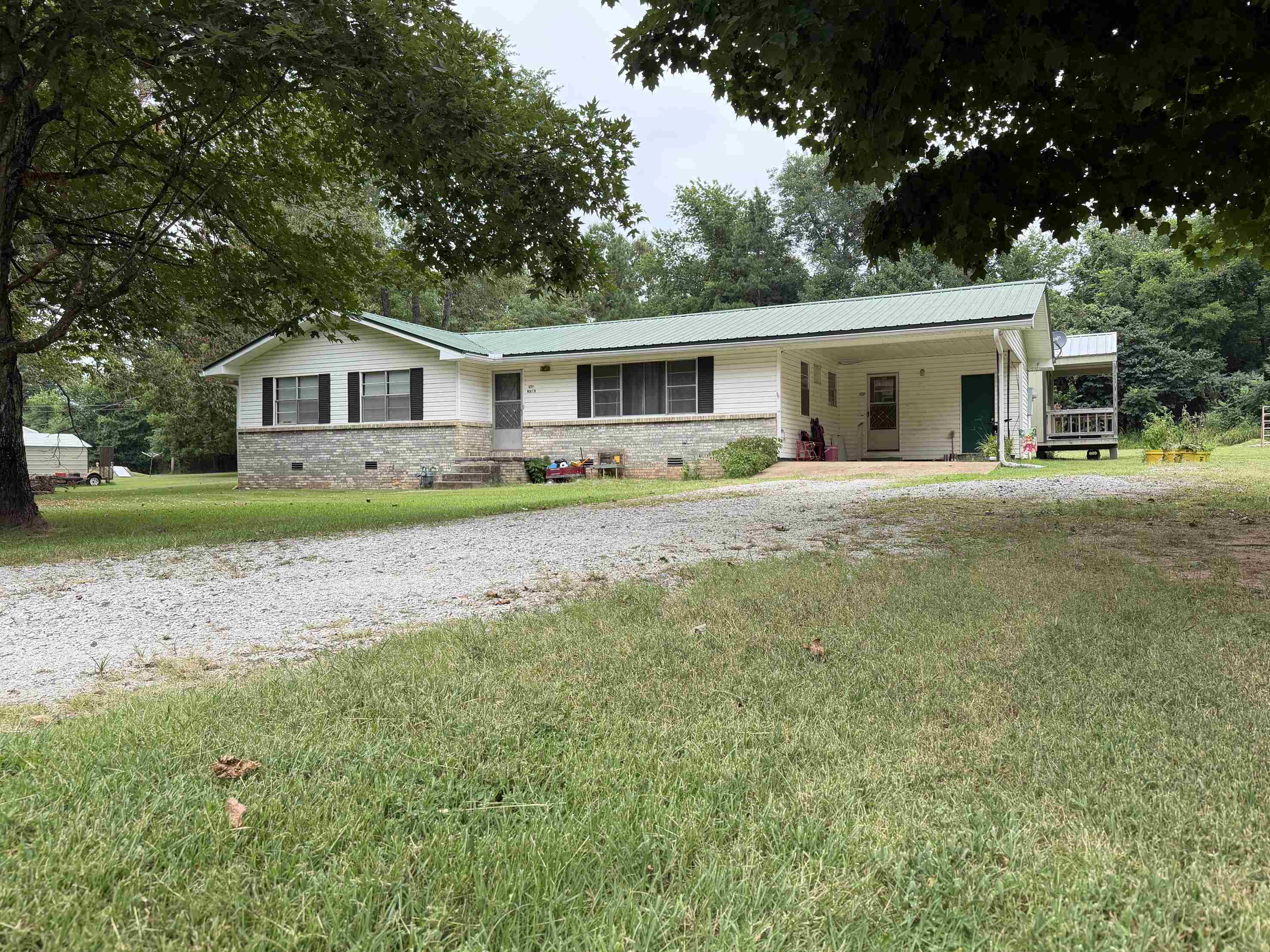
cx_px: 654
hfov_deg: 69.4
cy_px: 468
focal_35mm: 25
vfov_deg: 54.9
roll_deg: -0.5
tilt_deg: +0.6
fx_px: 917
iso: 100
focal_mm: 6.76
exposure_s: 1/1385
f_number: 1.78
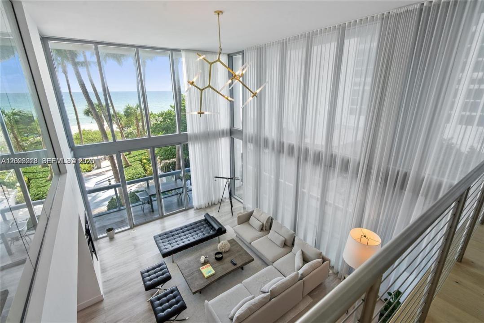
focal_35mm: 16
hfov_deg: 96.7
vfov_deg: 73.8
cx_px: 242
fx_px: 215
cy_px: 162
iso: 250
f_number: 10
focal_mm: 16
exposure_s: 1/15
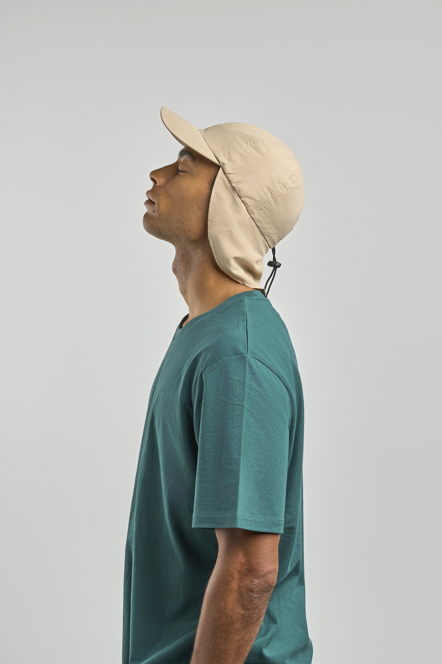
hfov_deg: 18.2
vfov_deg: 27.0
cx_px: 221
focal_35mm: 75
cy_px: 332
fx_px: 1381
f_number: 9
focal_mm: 50
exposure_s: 1/160
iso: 320
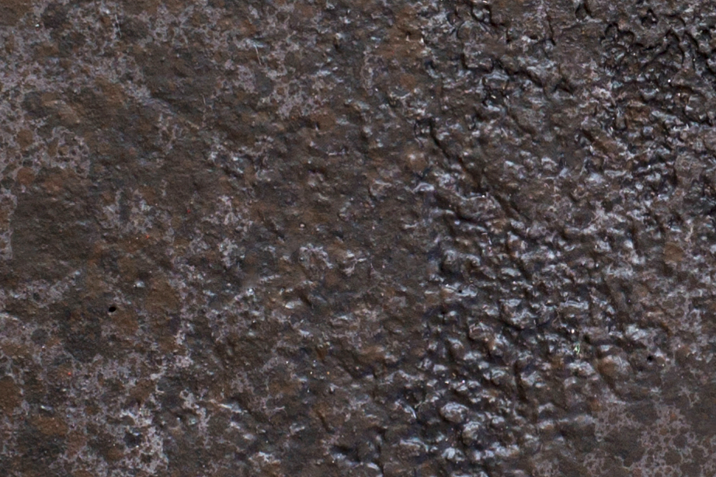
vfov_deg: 3.7
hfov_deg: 5.5
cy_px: 264
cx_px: 874
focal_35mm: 375
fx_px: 7455
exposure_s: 1/1.25
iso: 100
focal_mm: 50
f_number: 11
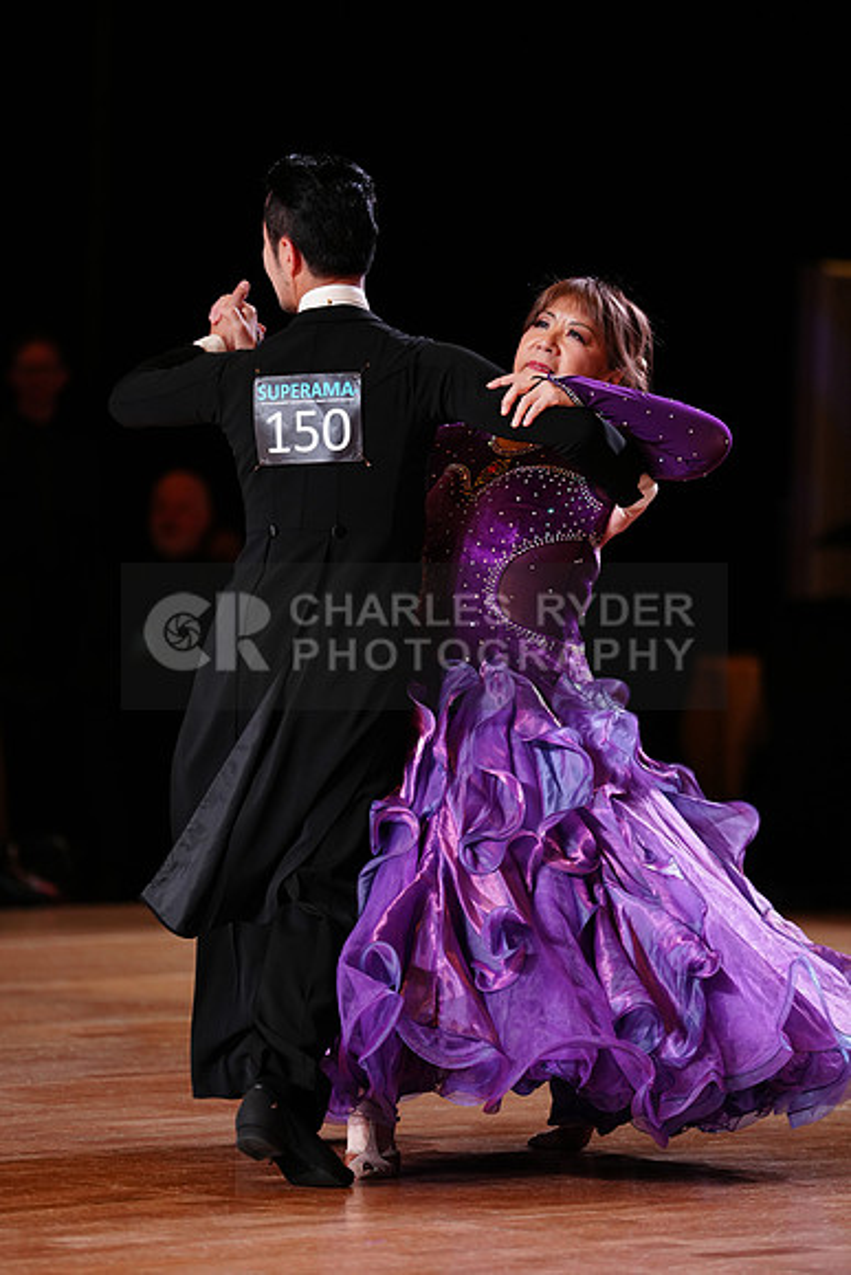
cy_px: 638
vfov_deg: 10.9
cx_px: 426
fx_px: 6662
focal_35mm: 188
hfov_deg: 7.3
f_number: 2.8
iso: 1250
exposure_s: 1/400
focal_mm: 188
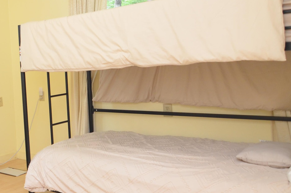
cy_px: 91
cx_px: -74
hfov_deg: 34.3
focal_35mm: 43
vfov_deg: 30.8
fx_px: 349
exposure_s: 1/60
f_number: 4
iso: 720
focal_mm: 11
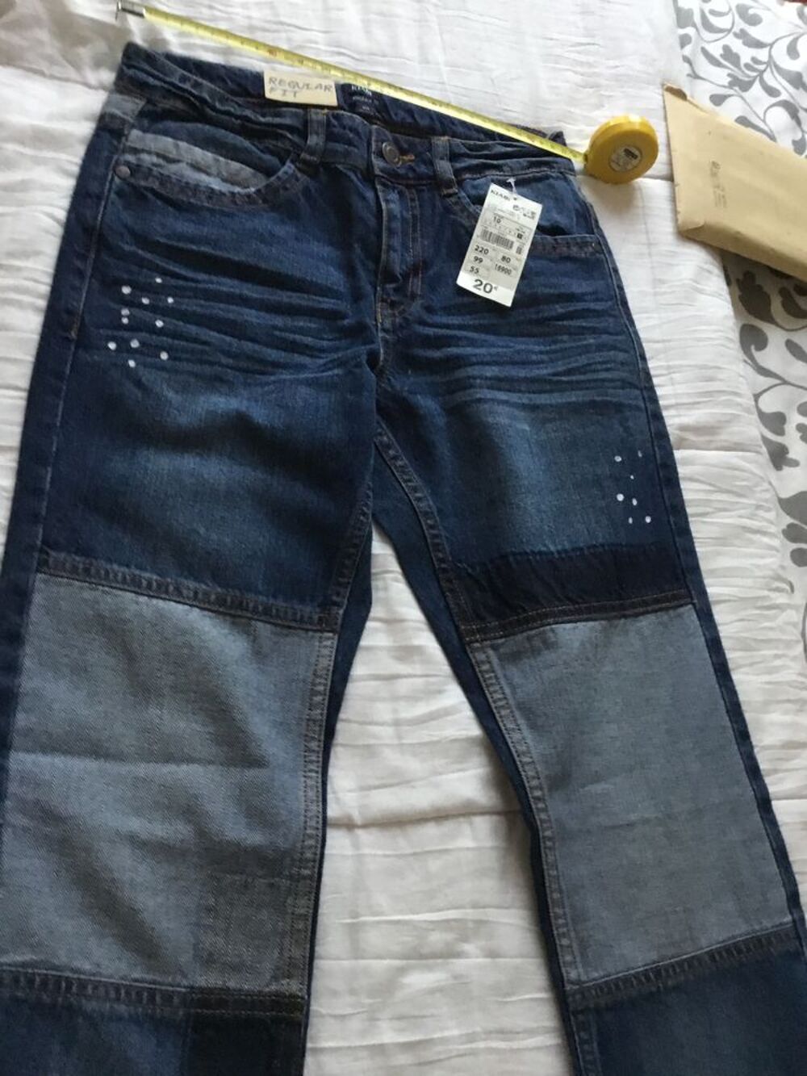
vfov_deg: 58.3
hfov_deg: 45.4
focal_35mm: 31
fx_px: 963
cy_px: 538
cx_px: 404
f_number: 2.4
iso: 200
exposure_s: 1/25
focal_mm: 3.3
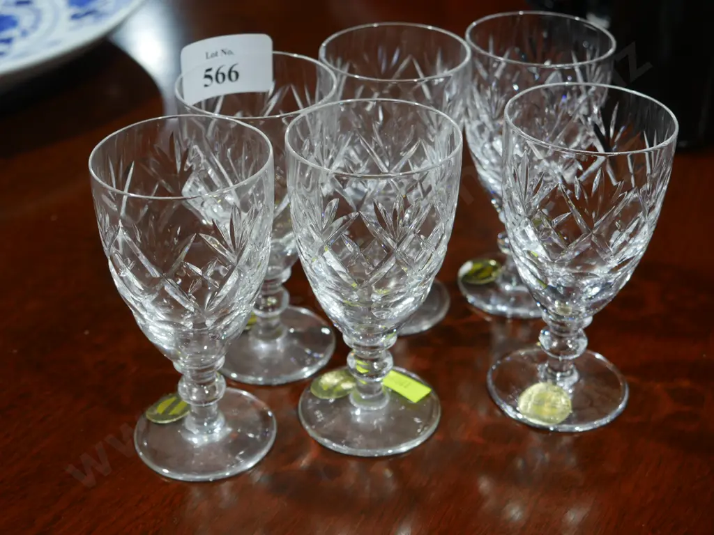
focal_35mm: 52
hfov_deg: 36.8
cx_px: 357
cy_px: 268
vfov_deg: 28.0
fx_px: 1073
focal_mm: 26
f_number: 5.3
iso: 500
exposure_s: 1/60
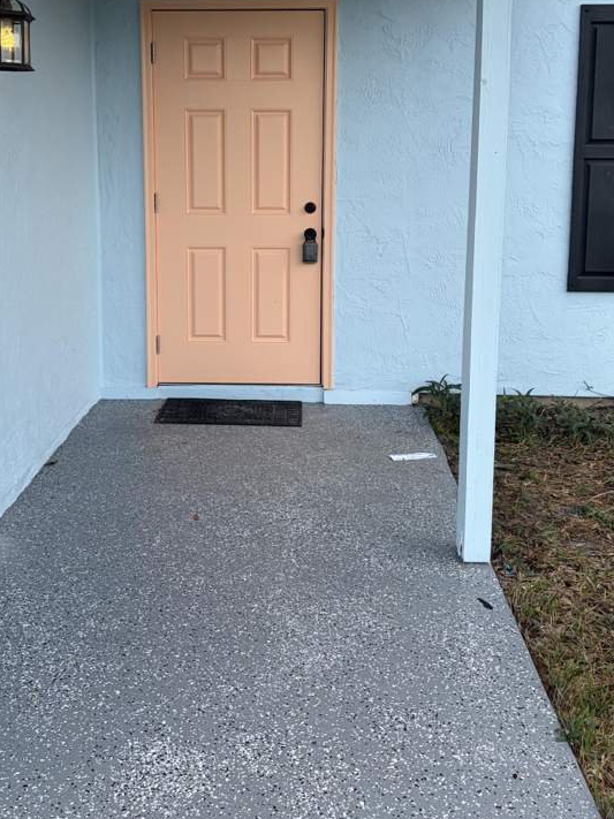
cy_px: 287
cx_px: 272
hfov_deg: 36.8
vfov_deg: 47.2
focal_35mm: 39
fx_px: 923
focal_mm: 5.96
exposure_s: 1/1064
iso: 50
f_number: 1.6
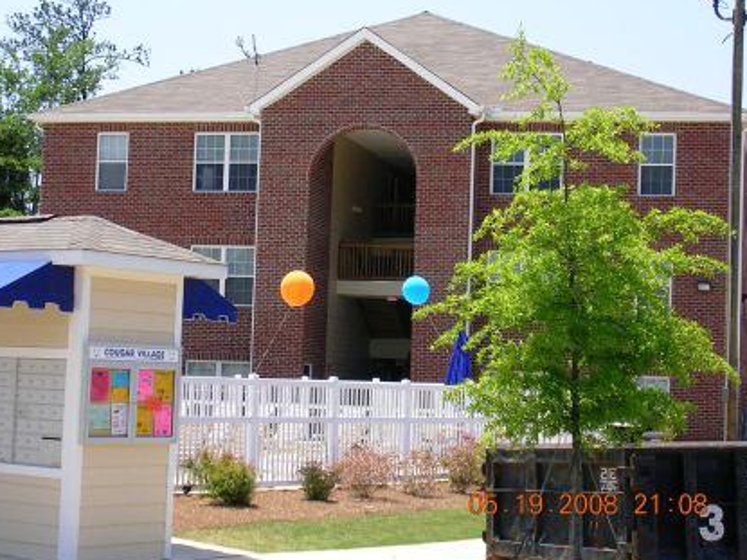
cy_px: 265
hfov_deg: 23.8
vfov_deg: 18.0
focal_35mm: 82
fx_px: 1769
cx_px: 353
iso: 50
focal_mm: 11.5
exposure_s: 1/404
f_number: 3.9
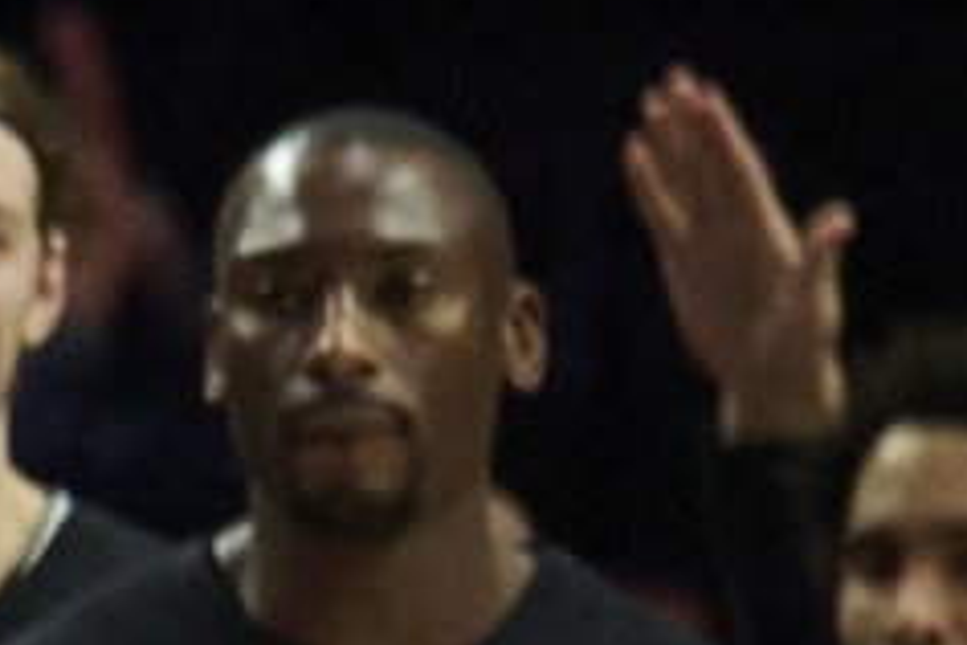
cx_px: -1550
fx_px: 36233
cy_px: 1849
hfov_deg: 1.5
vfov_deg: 1.0
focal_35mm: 1349
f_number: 2.8
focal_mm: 200
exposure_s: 1/1919
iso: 4000
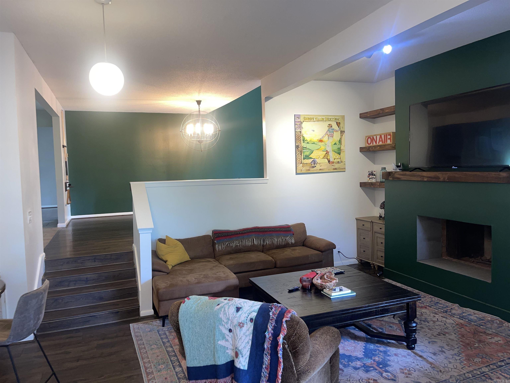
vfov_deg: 54.9
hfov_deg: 69.4
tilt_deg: -3.0
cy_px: 192
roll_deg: +2.3
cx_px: 255
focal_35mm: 25
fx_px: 368
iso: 64
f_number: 1.6
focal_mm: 5.1
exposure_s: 1/15
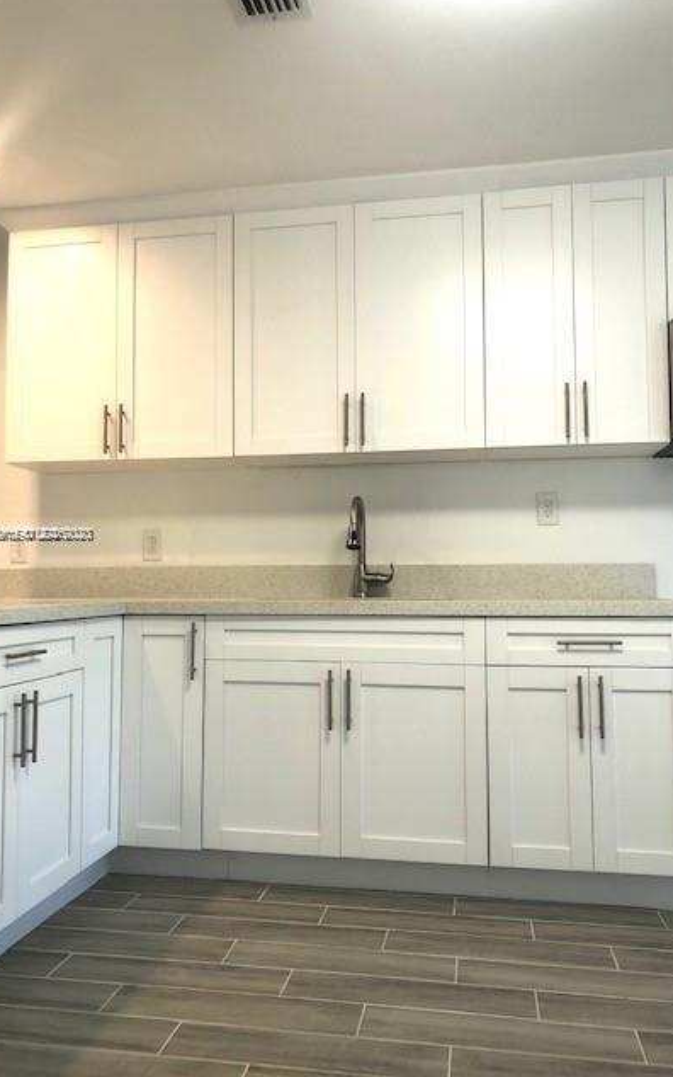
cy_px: 534
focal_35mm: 30
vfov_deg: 62.9
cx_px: 304
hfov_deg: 41.8
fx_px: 880
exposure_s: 1/40
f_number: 1.8
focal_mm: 3.99
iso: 25
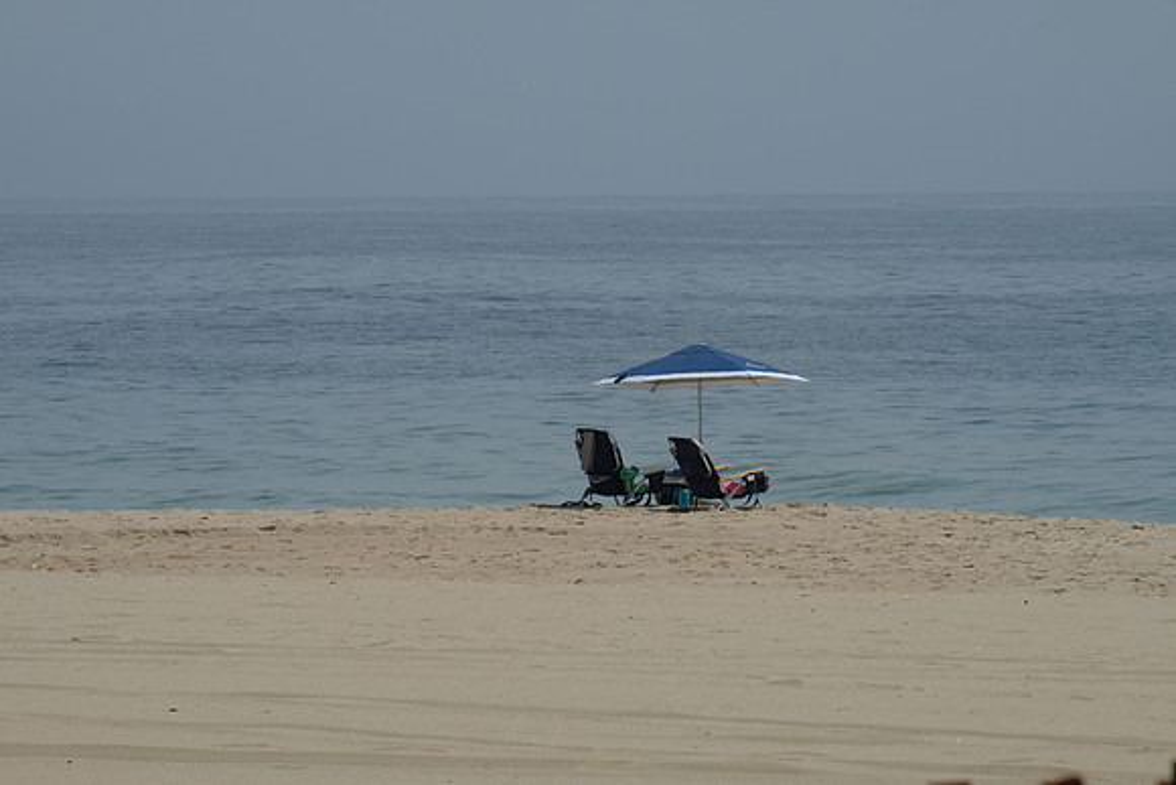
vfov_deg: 4.6
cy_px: 392
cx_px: 588
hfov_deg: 6.9
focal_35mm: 300
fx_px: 9802
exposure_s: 1/200
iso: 200
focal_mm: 200
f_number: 18
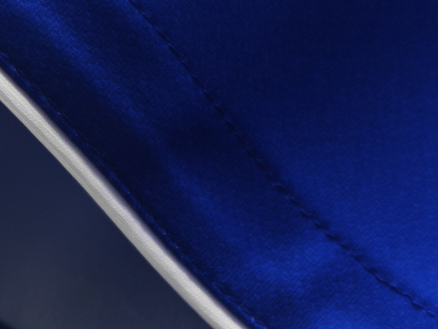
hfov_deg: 21.0
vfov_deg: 15.1
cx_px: 368
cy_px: 461
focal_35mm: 92
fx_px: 1164
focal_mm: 8.67
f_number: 1.75
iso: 264
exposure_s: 1/100
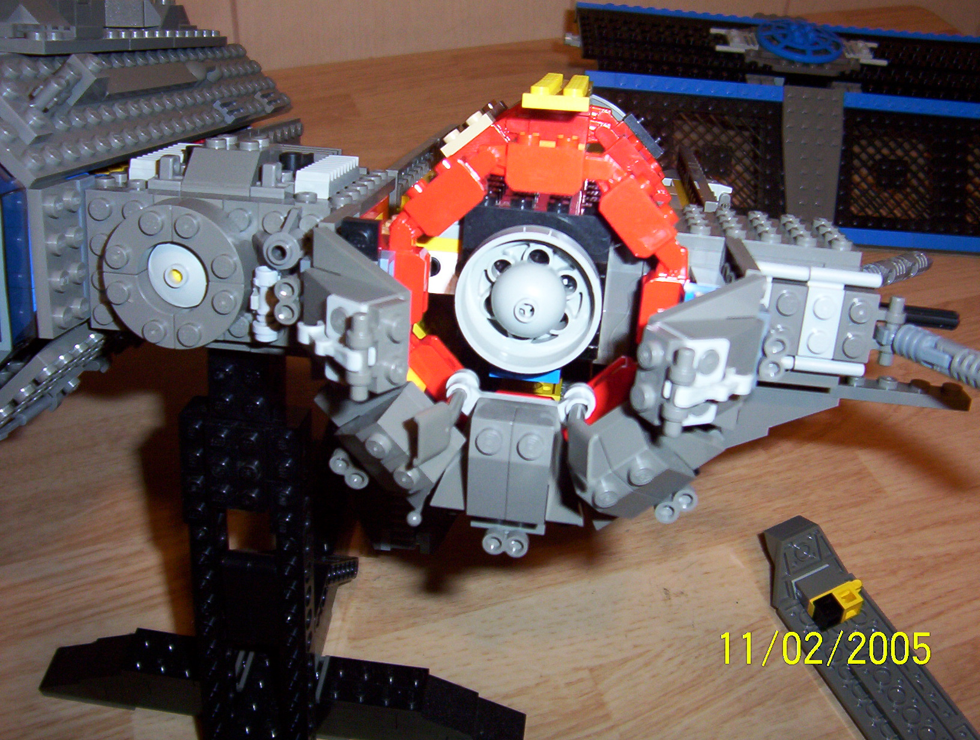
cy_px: 370
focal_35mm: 36
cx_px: 490
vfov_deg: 39.8
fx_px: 1022
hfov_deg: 51.2
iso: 140
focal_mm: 5.54
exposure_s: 1/30
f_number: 2.76
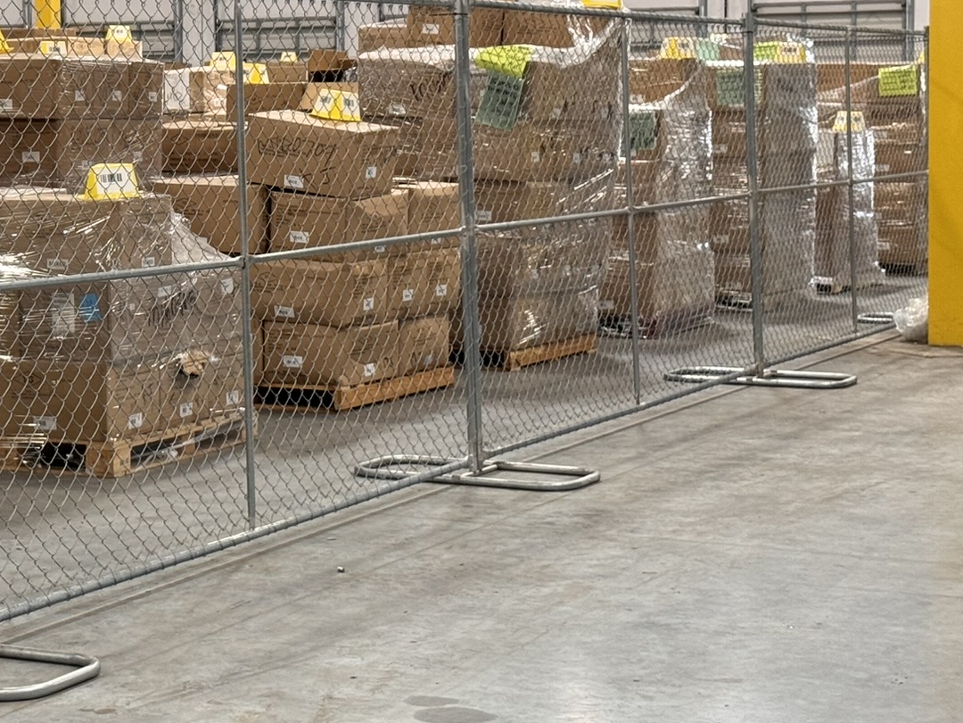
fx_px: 2532
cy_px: 182
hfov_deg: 21.2
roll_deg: +0.8
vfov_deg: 16.2
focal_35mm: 91
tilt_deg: -2.0
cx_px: 177
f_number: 1.78
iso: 125
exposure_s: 1/60
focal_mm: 6.76
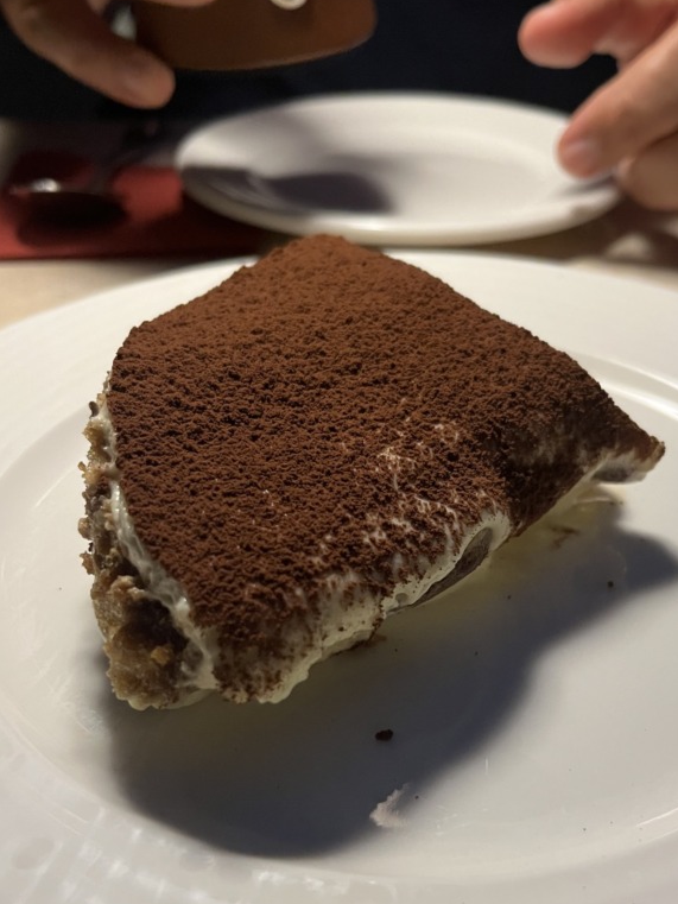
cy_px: 573
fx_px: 914
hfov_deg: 40.6
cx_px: 398
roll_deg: -0.1
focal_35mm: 35
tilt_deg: -38.8
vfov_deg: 52.0
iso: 400
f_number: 1.6
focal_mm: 5.1
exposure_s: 1/60
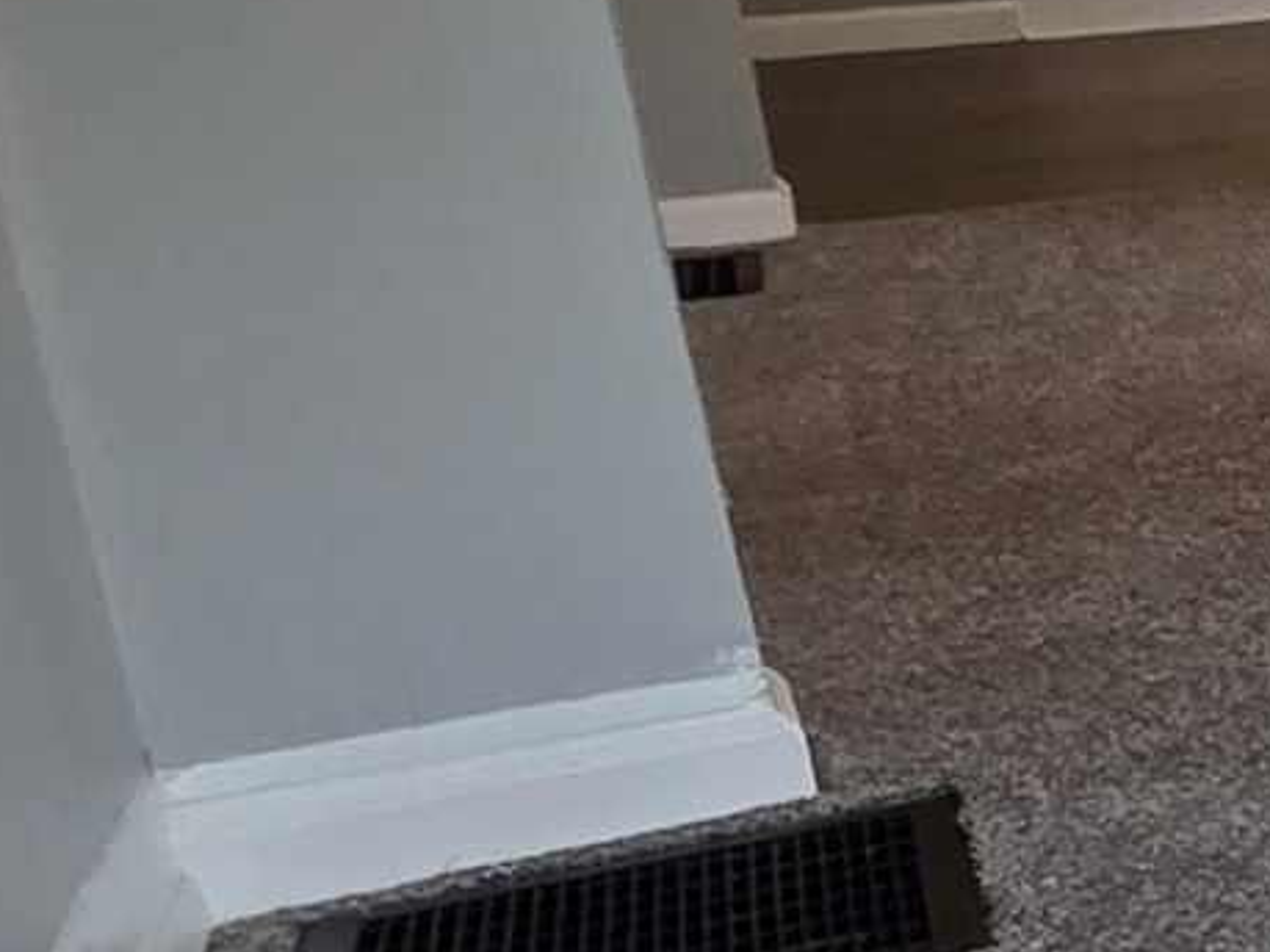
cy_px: 313
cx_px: 3965
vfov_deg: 16.9
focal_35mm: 87
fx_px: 3191
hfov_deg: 11.0
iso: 100
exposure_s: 1/120
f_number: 2.2
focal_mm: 2.2
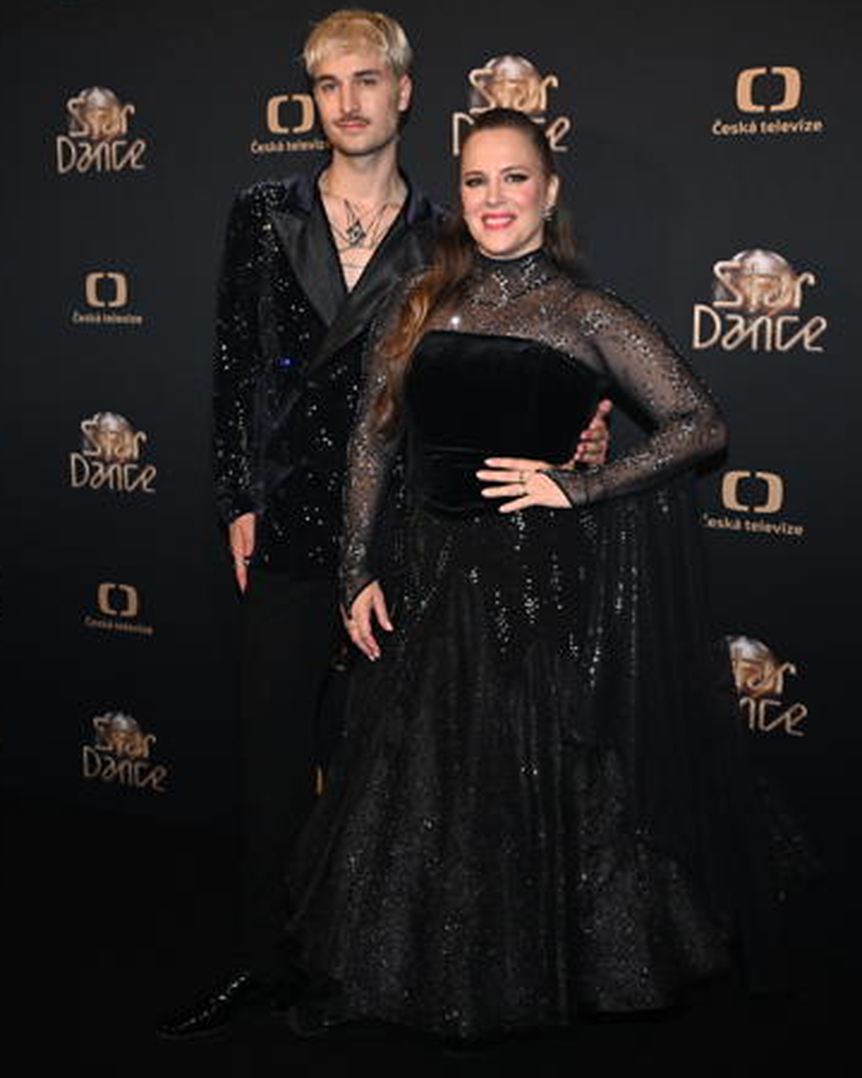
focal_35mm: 46
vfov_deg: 40.3
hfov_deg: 32.7
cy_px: 541
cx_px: 445
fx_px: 1467
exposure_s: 1/200
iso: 3200
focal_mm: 32
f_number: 4.5
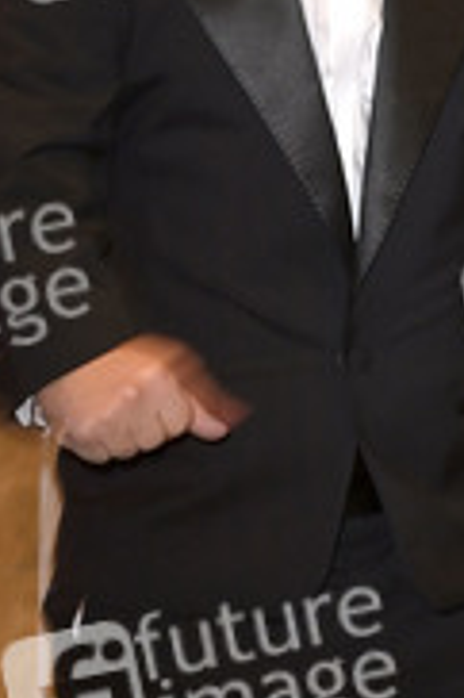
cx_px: 311
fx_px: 2557
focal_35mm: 132
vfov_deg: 15.4
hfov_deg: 10.4
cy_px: 104
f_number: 5.6
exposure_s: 1/50
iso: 2500
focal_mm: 60
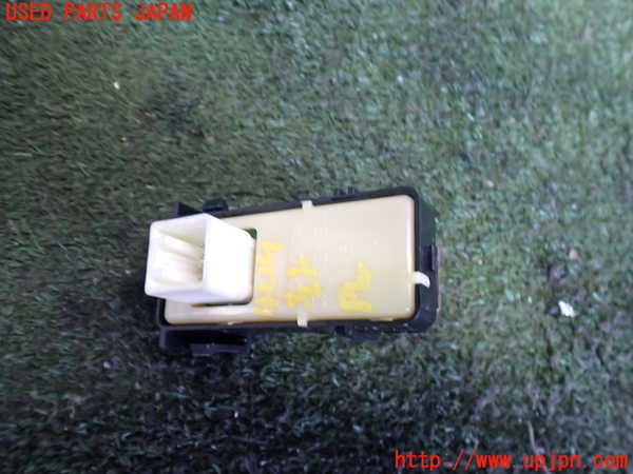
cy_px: 237
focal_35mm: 30
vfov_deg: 46.8
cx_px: 316
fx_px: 549
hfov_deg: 60.0
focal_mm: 5.4
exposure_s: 1/30
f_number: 2.3
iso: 400
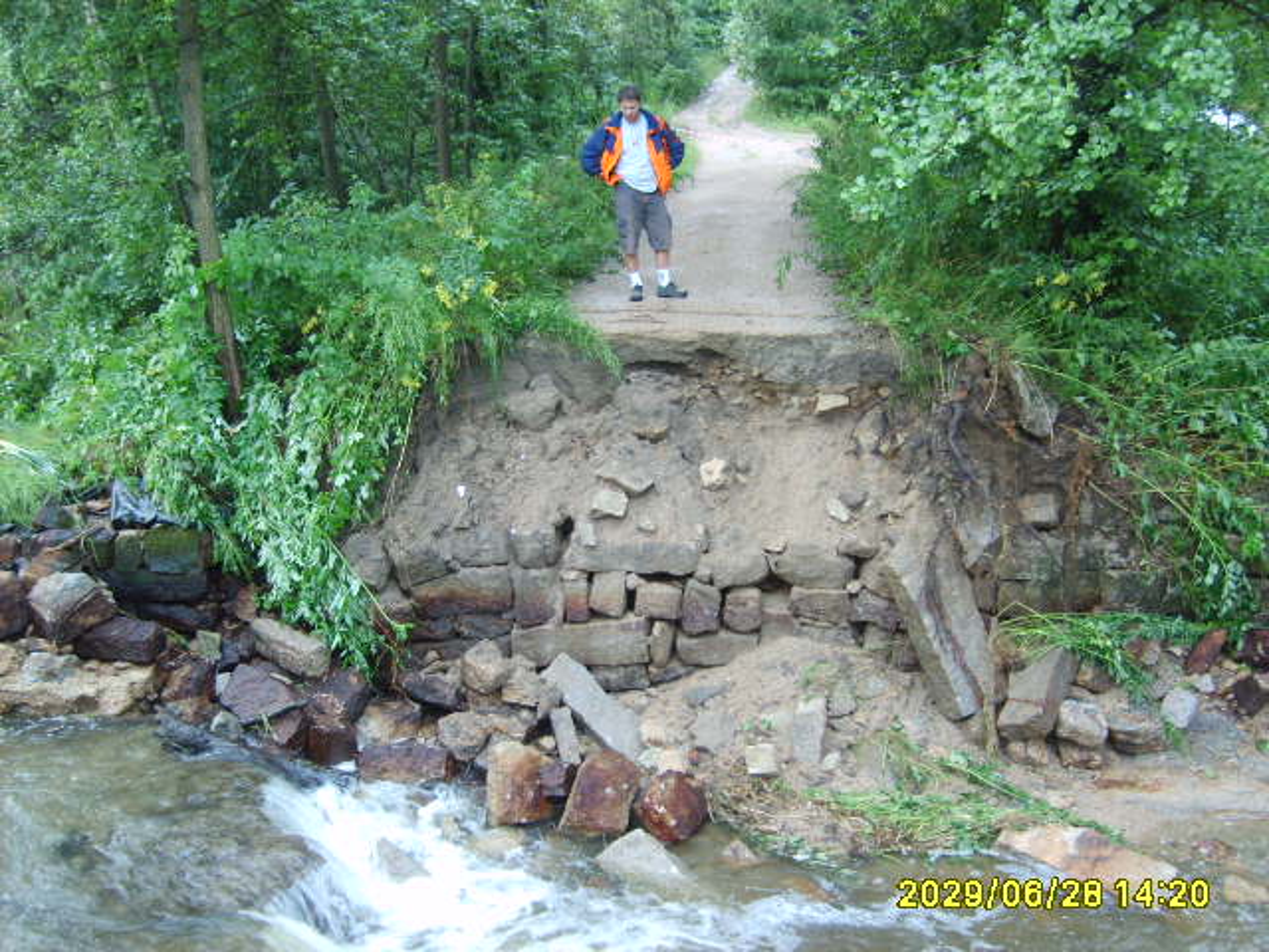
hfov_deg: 52.6
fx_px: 1283
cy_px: 476
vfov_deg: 40.7
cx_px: 634
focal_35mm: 35
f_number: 2.8
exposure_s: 1/30
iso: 56
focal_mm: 5.8
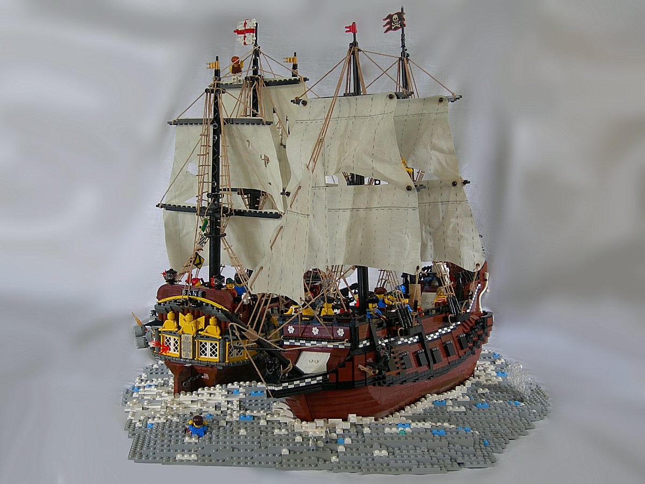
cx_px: 322
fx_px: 950
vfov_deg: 28.6
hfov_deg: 37.5
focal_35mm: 51
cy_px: 242
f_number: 3.2
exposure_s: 1/3.9
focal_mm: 10.6
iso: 51
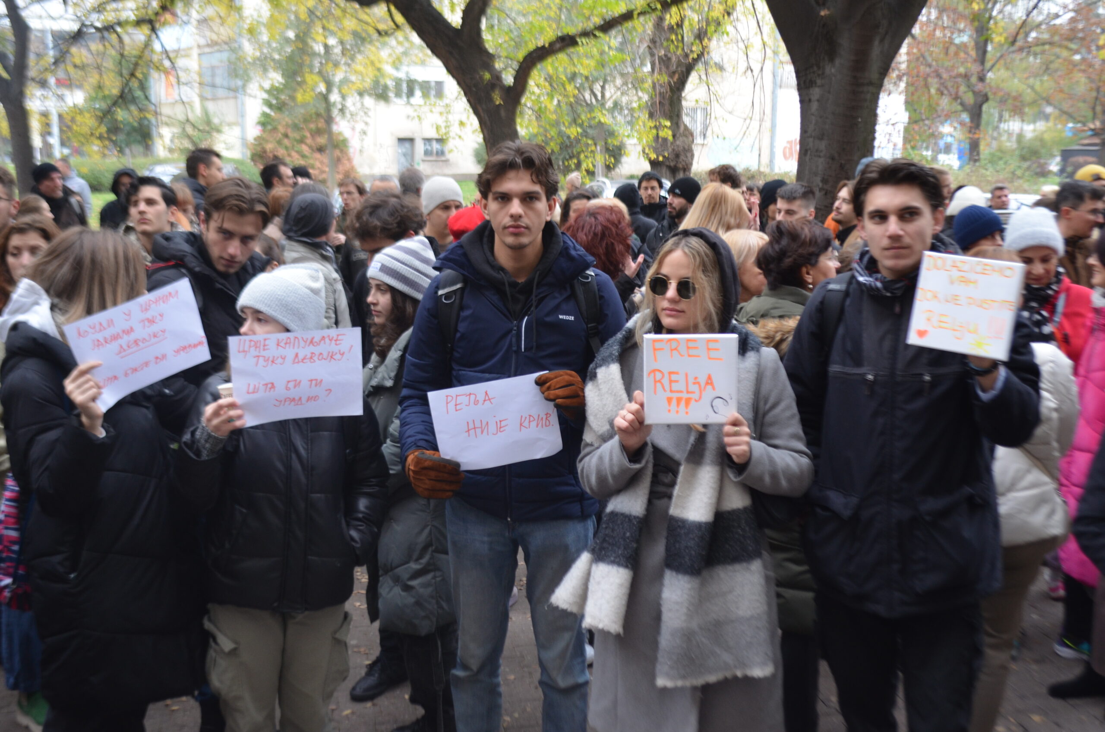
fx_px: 1195
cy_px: 366
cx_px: 552
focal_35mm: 39
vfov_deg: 34.1
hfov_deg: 49.6
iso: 500
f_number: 4.2
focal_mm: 26
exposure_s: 1/60
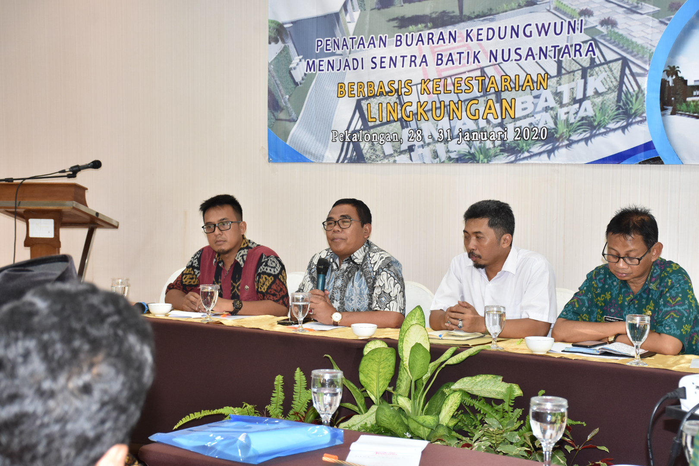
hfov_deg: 31.9
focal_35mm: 63
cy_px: 233
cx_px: 350
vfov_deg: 21.6
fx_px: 1223
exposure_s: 1/30
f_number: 5.6
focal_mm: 42
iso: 800
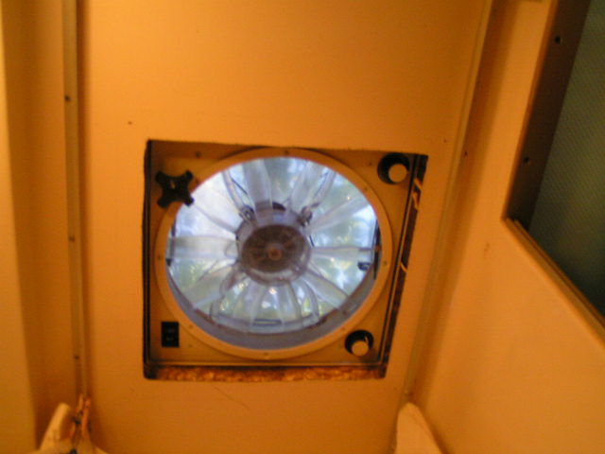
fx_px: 664
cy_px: 227
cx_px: 302
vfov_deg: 37.7
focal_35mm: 38
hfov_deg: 49.0
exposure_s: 1/20
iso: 200
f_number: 2.8
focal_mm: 5.8
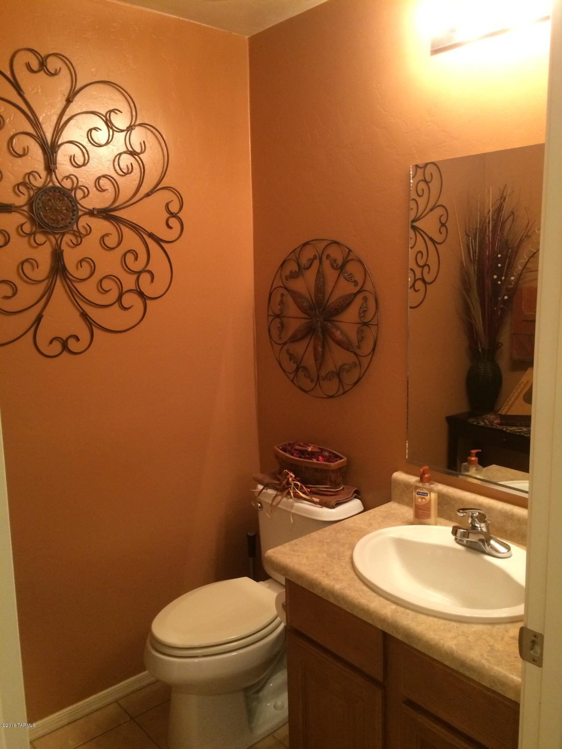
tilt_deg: -9.1
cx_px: 281
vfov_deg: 61.7
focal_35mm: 29
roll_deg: +2.1
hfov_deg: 48.2
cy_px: 374
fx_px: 628
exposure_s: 1/30
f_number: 2.2
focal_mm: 4.15
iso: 250
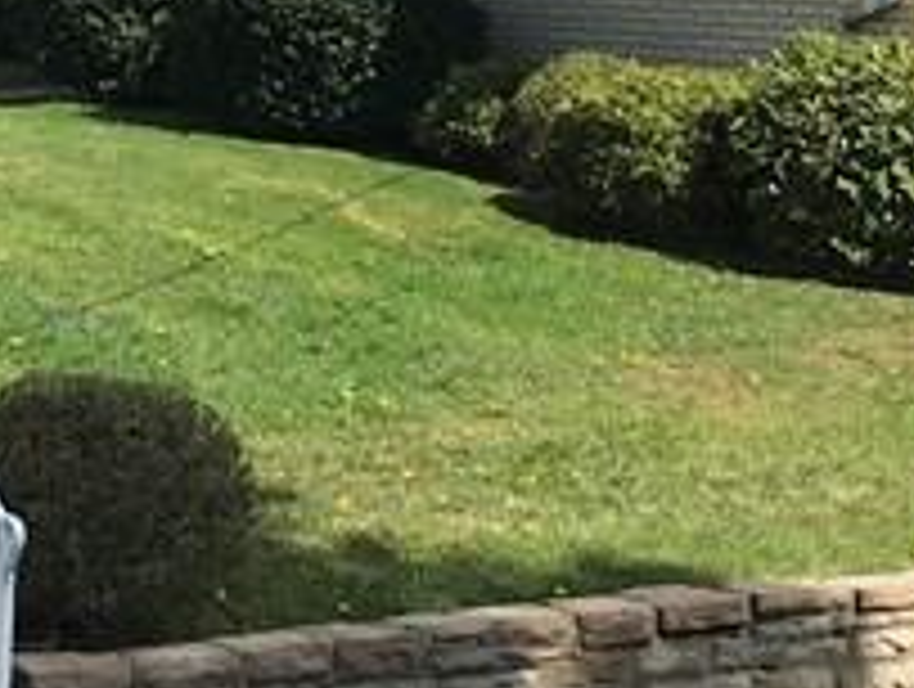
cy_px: -135
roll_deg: -5.1
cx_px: 261
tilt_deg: +3.6
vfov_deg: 10.4
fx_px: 3730
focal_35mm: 141
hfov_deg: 13.9
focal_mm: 3.99
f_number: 1.8
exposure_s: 1/2457
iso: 20
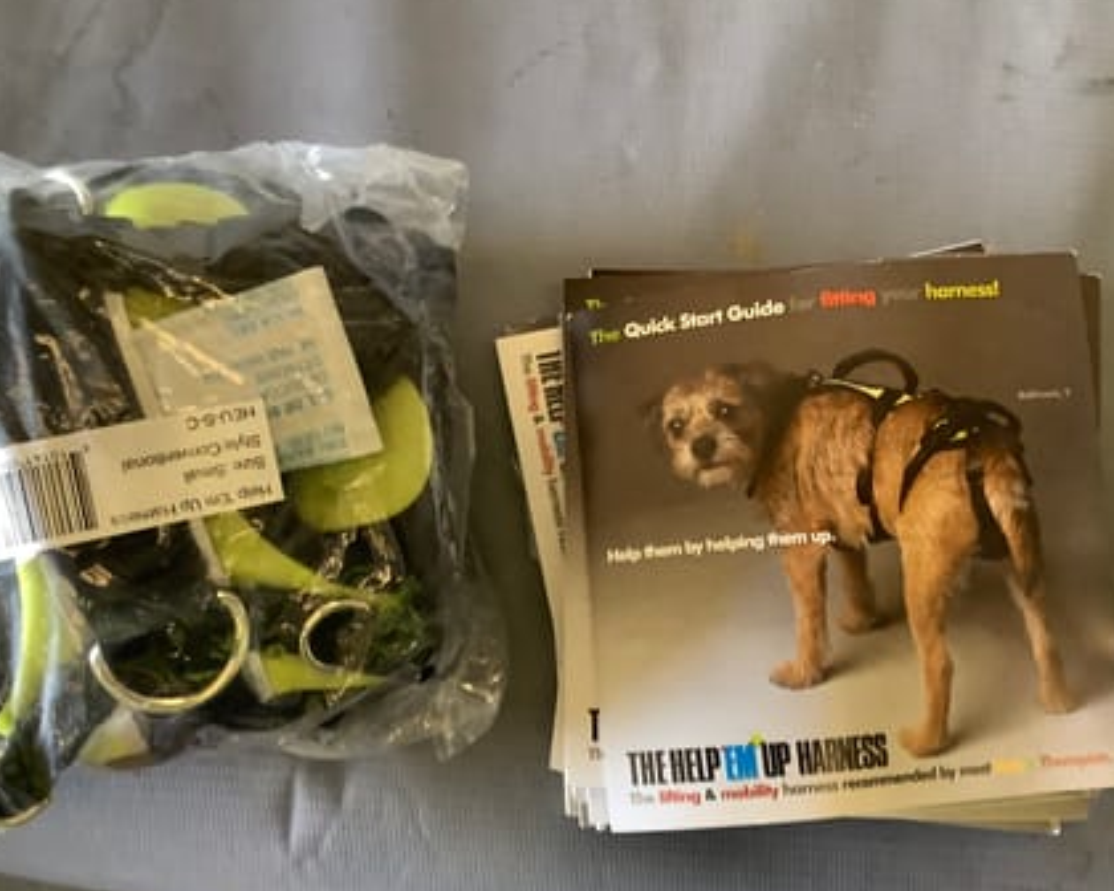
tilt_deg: -81.9
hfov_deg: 50.1
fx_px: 1187
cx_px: 477
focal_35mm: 36
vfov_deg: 41.1
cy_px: 479
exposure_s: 1/33
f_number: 2.4
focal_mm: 3.3
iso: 320
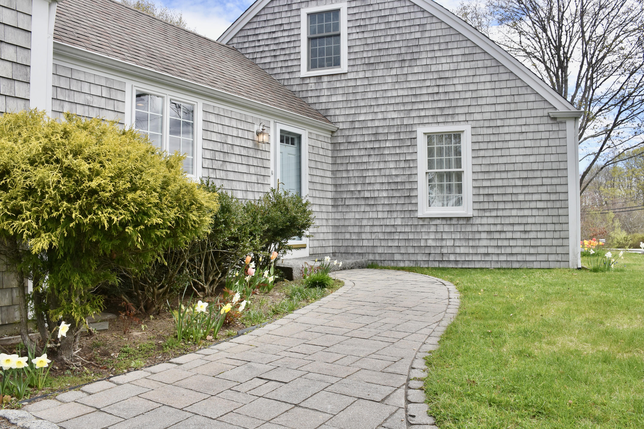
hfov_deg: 67.4
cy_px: 214
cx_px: 322
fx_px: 483
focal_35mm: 27
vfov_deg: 47.9
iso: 320
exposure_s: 1/500
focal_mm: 18
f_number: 8
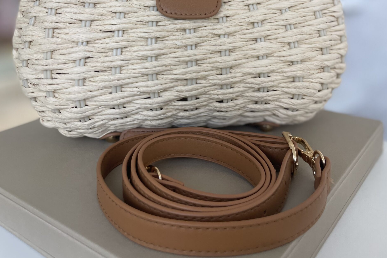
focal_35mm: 37
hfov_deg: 51.9
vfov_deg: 33.9
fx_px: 398
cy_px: 25
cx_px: 193
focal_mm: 4.2
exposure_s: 1/487
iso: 50
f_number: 1.6
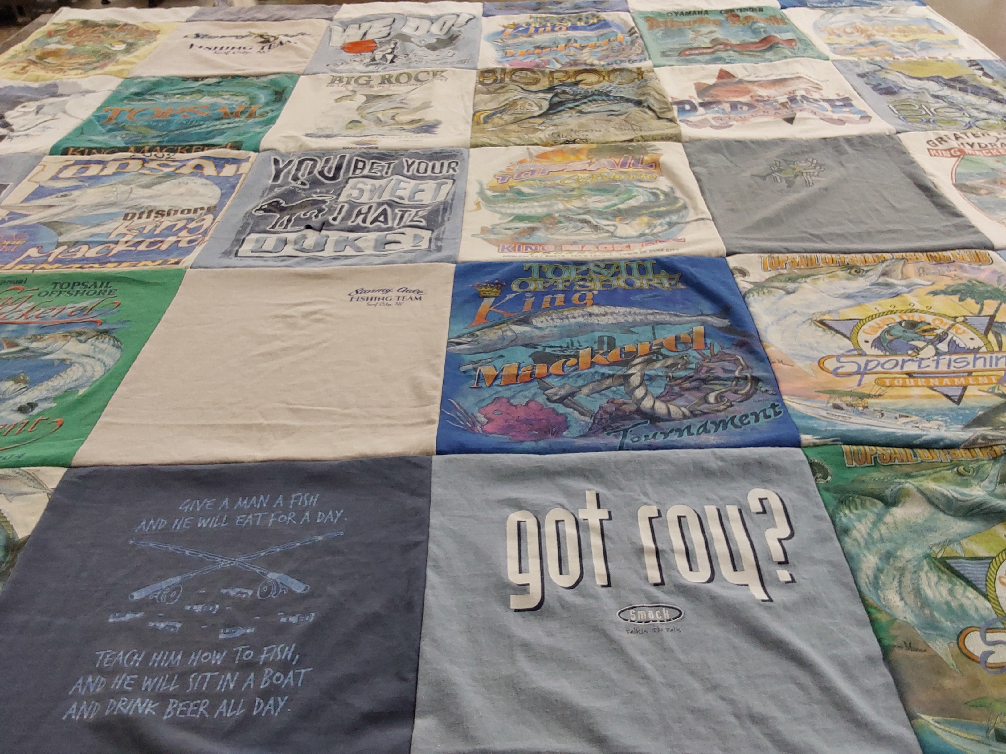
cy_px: 377
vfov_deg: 49.7
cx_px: 503
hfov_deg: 63.4
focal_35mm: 28
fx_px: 814
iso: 100
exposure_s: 1/60
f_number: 1.9
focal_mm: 2.91
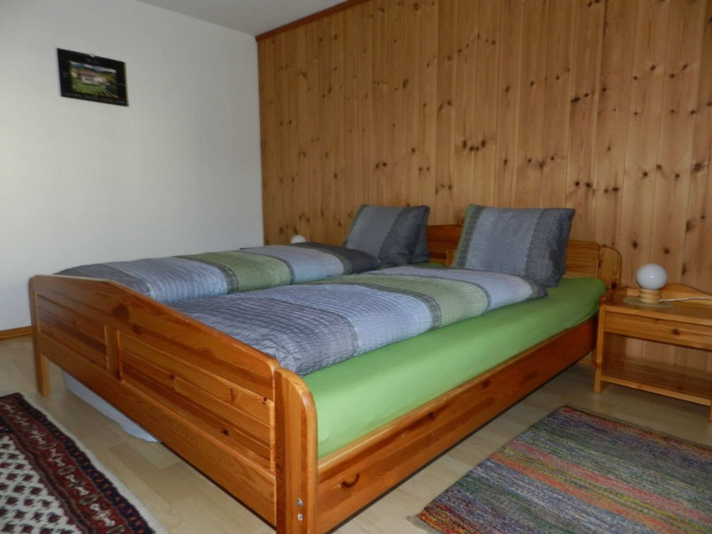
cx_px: 356
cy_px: 267
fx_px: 473
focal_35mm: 23
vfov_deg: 58.9
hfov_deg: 73.9
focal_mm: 4
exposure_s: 1/30
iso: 200
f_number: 3.4
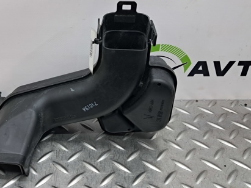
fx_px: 304
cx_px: 77
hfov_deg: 43.9
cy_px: 69
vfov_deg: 34.1
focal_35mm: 42
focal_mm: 4
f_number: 1.8
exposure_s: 1/50
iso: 100
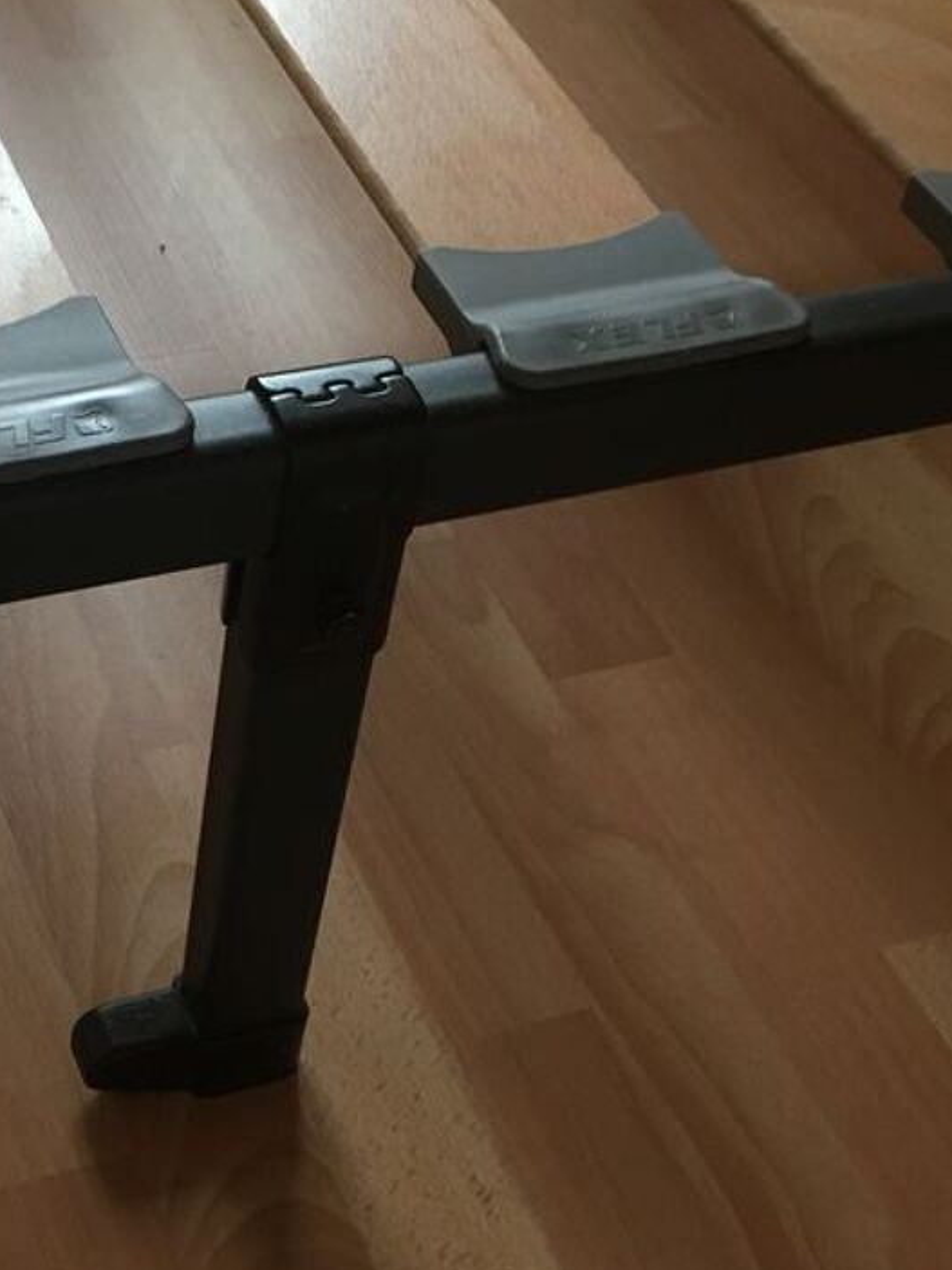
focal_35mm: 55
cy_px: 881
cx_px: 220
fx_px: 2017
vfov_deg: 34.5
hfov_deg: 26.2
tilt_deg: -51.5
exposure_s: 1/33
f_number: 2.2
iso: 200
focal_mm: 4.15
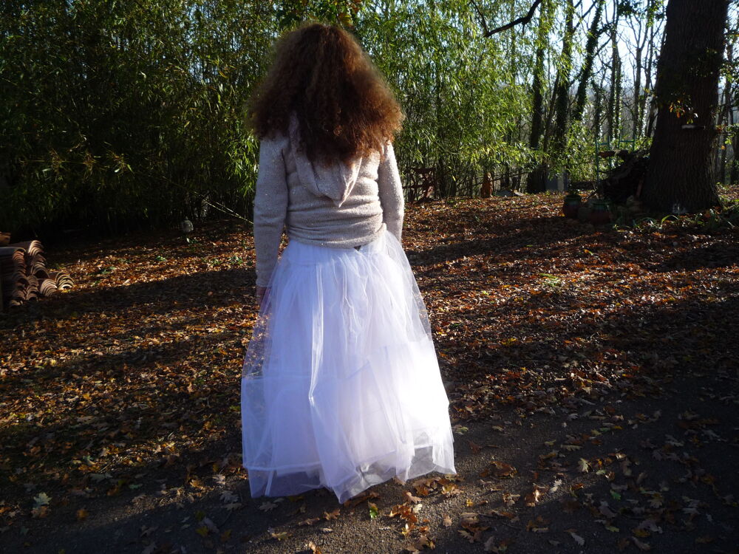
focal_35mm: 30
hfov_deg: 60.0
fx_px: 640
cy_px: 277
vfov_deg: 46.8
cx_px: 370
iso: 100
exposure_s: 1/200
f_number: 4
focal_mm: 5.2
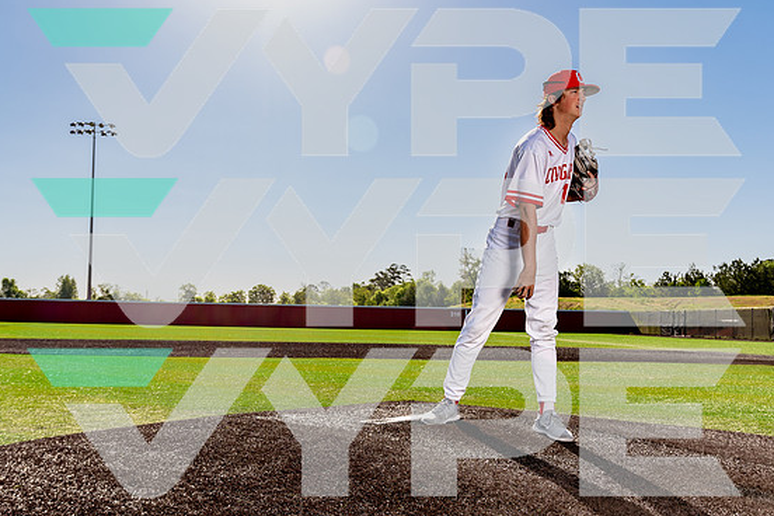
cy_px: 277
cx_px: 409
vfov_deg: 36.9
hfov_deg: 53.1
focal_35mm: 36
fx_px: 774
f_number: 8
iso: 100
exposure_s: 1/250
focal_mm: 30
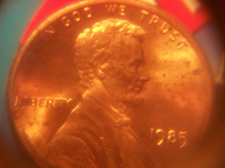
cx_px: 112
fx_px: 260
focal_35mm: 40
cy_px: 84
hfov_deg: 46.8
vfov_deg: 36.0
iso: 160
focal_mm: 7.1
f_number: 3.2
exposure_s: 1/13
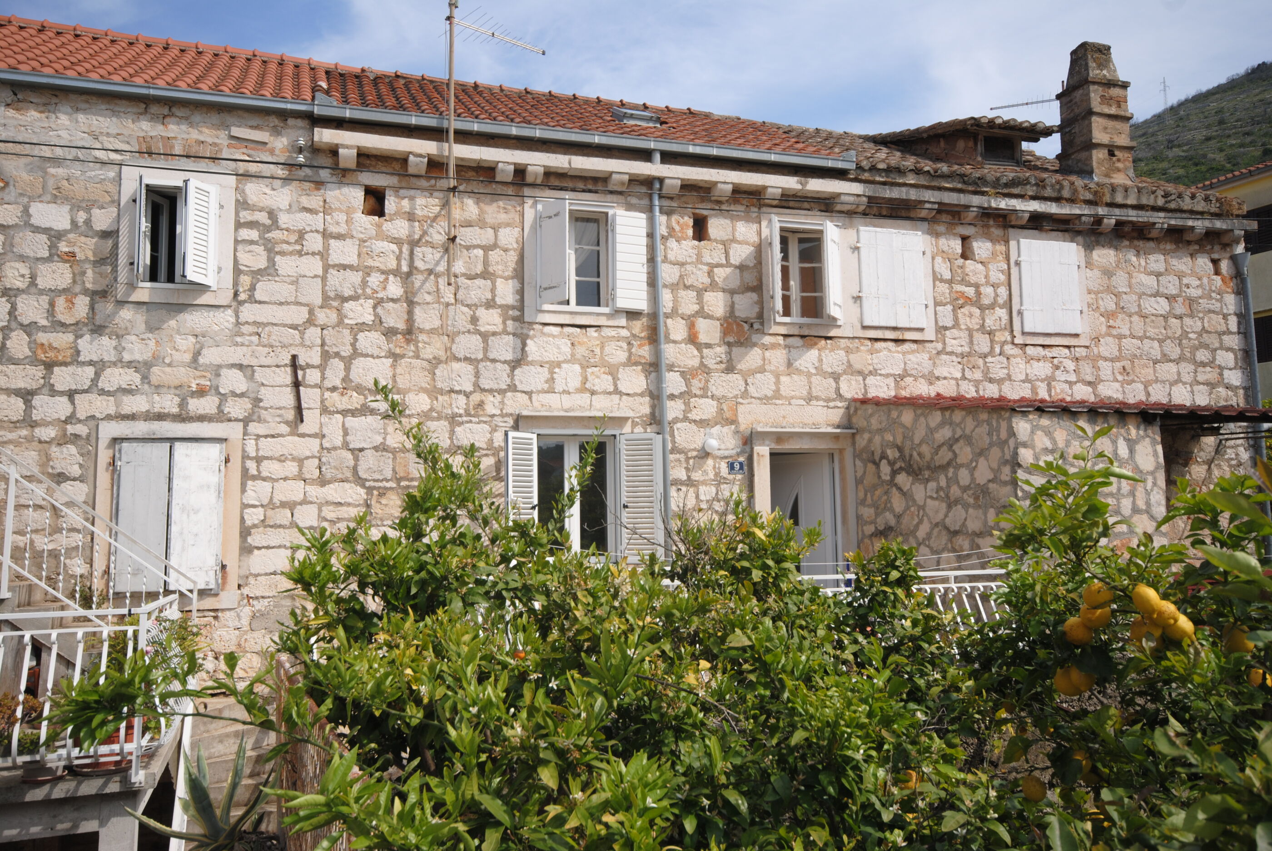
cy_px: 426
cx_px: 636
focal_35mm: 30
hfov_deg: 61.9
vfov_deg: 43.7
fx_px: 1061
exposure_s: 1/200
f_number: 10
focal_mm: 20
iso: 100
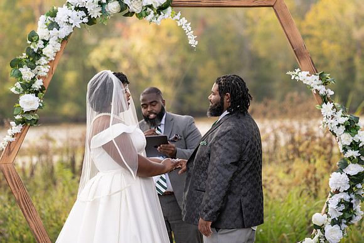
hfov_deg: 11.6
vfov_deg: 7.8
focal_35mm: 177
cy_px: 121
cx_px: 184
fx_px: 1792
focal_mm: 174
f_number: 4
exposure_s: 1/160
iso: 100
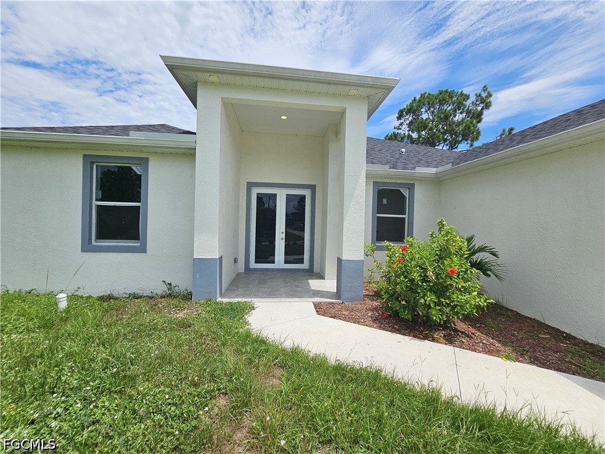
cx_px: 302
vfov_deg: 89.9
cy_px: 227
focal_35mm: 13
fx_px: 227
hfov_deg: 106.2
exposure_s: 1/4385
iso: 50
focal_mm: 2.2
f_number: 2.2
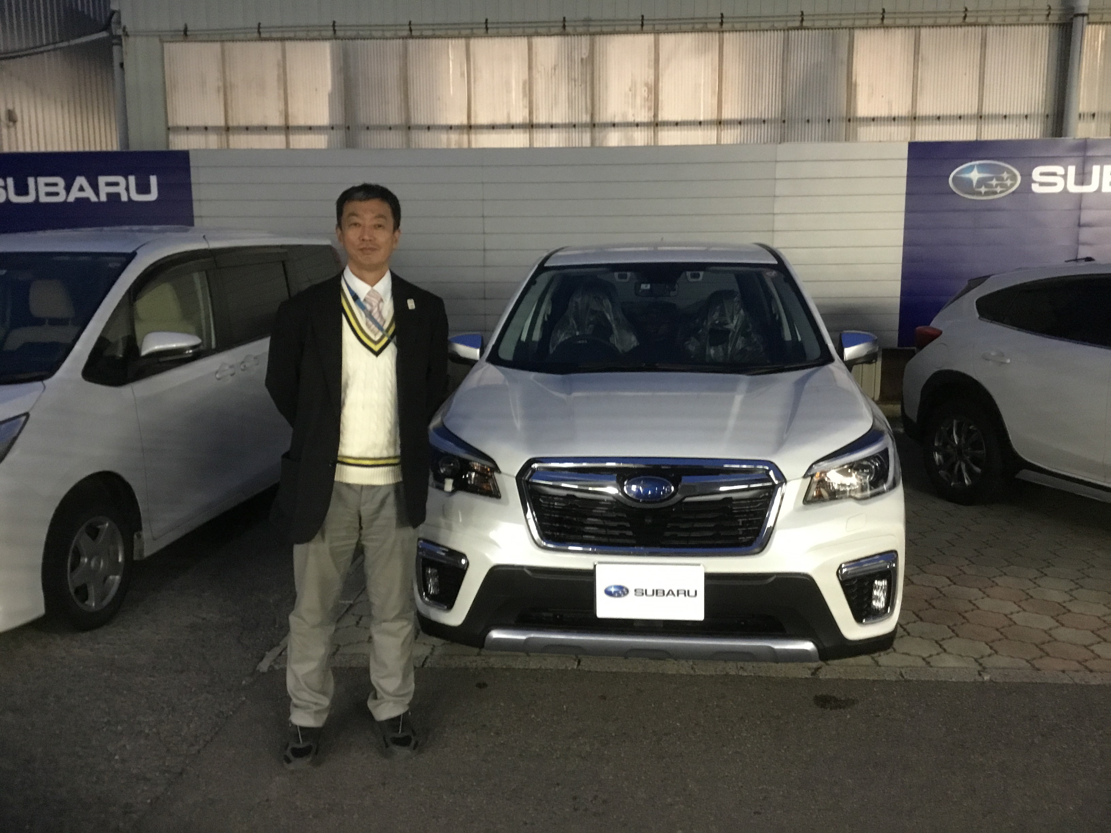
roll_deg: -0.8
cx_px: 556
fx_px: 995
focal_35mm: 31
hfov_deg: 58.4
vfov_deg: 45.4
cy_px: 416
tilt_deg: -8.5
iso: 400
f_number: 2.4
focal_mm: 3.3
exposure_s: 1/15
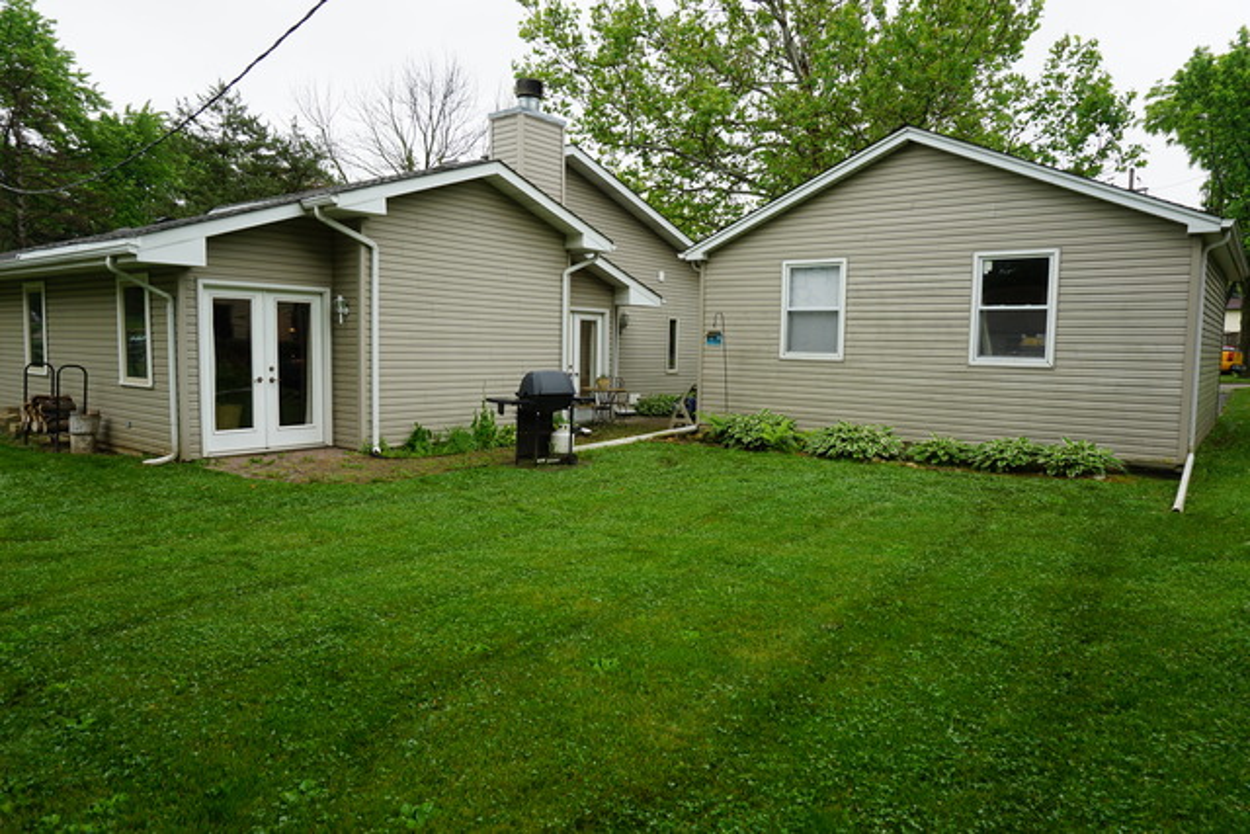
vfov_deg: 53.2
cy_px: 417
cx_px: 625
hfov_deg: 73.7
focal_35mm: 24
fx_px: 833
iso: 100
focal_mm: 16
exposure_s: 1/80
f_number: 6.3
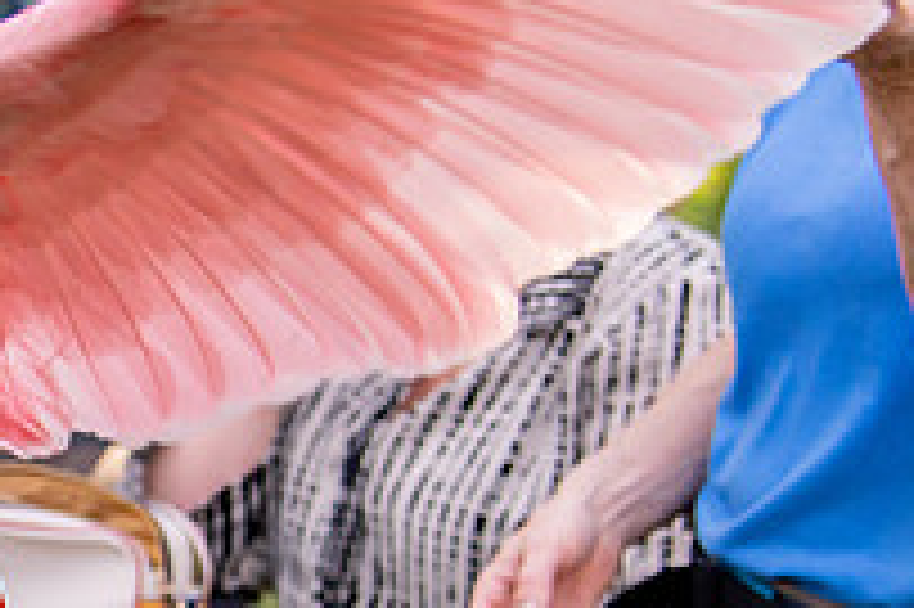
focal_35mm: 132
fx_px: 3349
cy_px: 520
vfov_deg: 10.3
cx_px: -237
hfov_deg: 14.9
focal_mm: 38
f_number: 4
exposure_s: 1/1250
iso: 1000
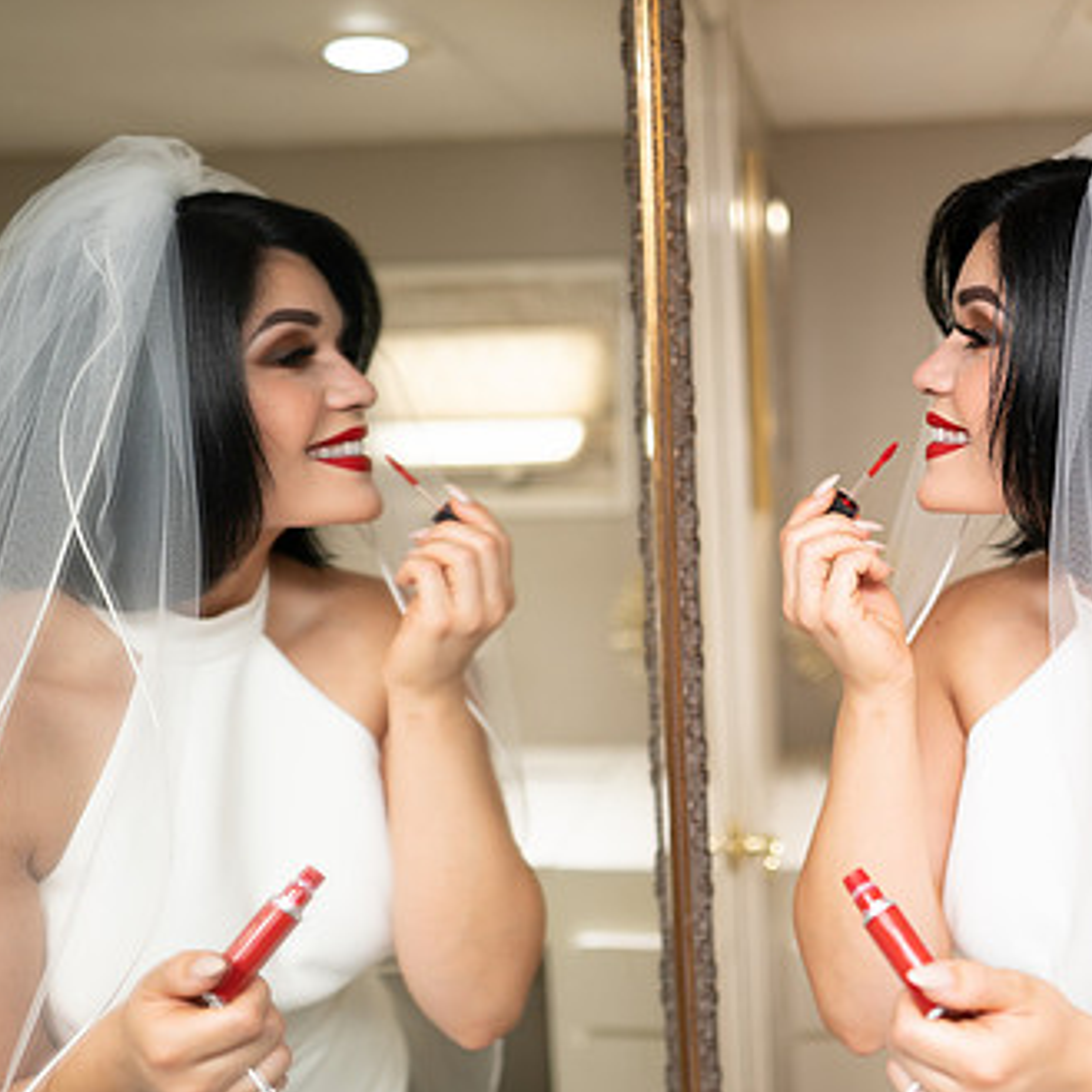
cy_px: 546
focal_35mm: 36
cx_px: 760
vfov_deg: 46.0
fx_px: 1285
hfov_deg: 45.1
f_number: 1.4
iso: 250
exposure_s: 1/400
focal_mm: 24
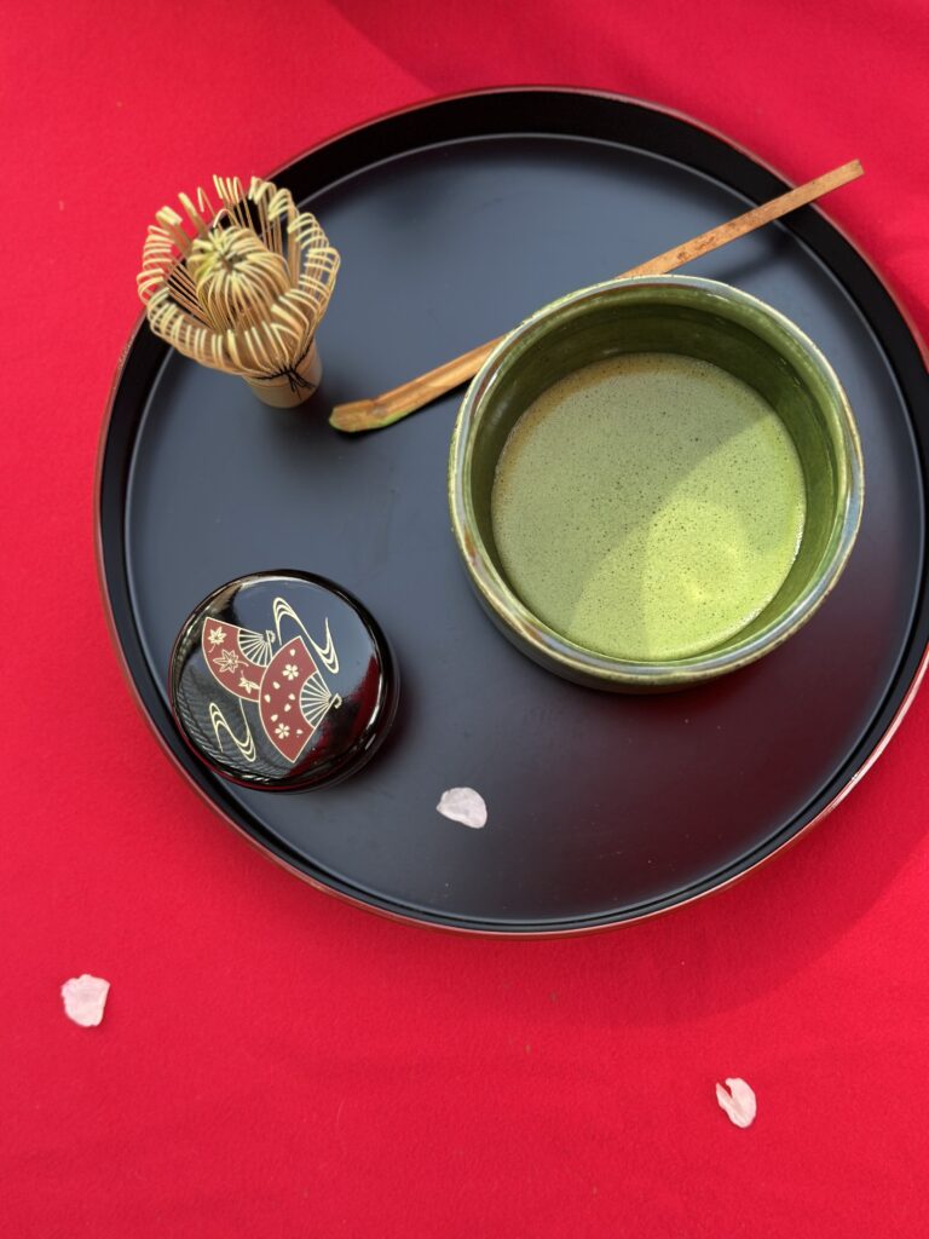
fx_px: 1718
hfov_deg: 30.3
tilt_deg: -82.6
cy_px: 620
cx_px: 464
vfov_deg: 39.7
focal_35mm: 48
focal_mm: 6.86
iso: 80
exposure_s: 1/349
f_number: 1.78
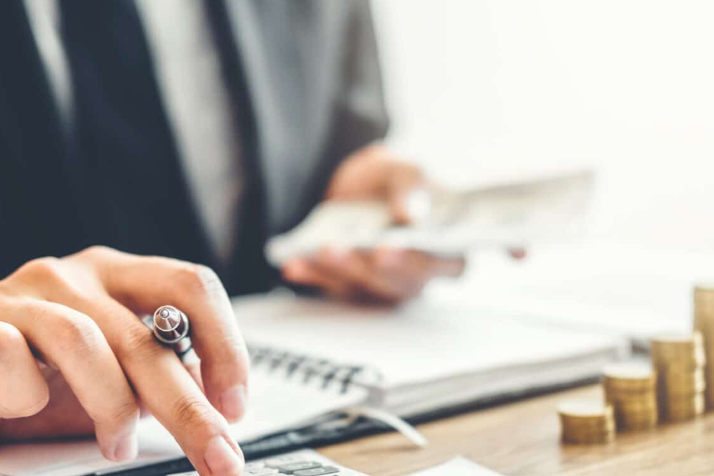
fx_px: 1428
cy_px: 315
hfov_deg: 28.0
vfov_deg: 18.9
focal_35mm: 72
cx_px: 411
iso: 100
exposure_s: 1/180
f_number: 2
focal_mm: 35
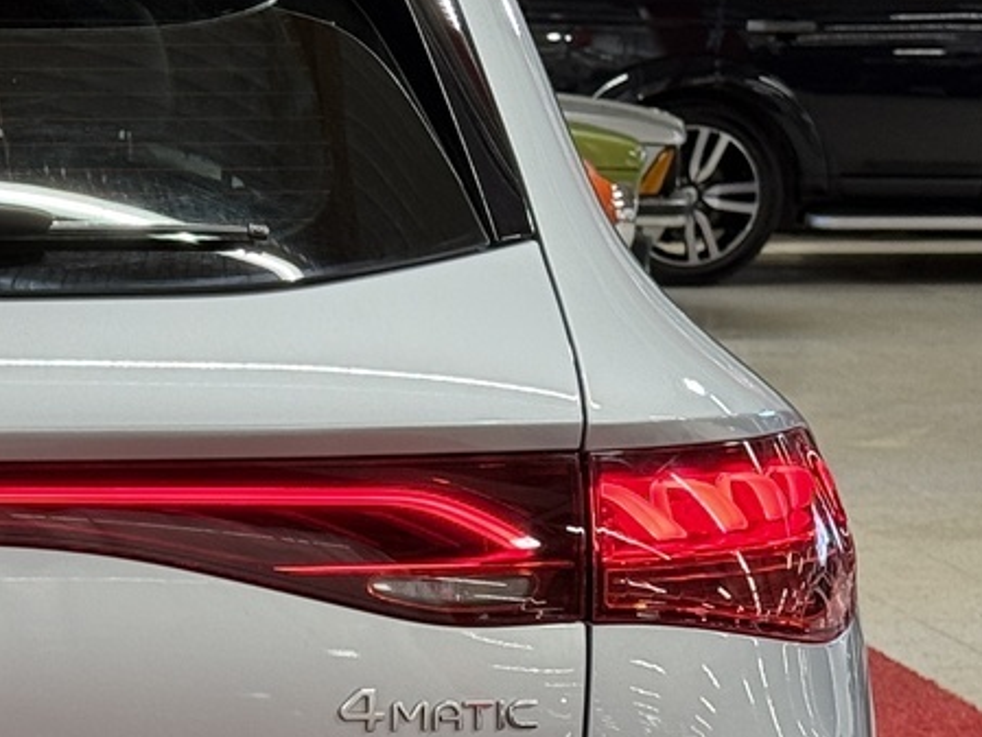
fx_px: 4370
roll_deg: +0.1
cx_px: -317
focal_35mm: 154
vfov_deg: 9.6
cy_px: 711
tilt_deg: -9.8
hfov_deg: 12.4
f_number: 1.78
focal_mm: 6.76
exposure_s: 1/100
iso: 80
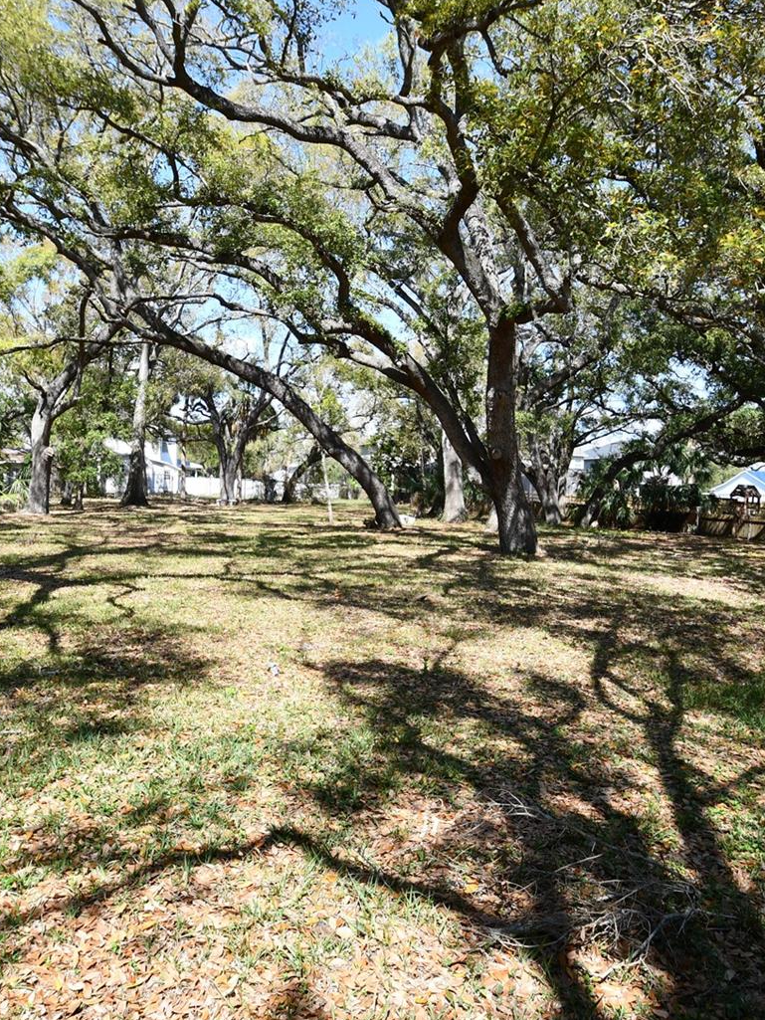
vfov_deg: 71.6
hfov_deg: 56.8
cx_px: 367
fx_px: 707
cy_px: 520
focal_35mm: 24
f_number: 7.1
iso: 200
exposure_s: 1/250
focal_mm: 11
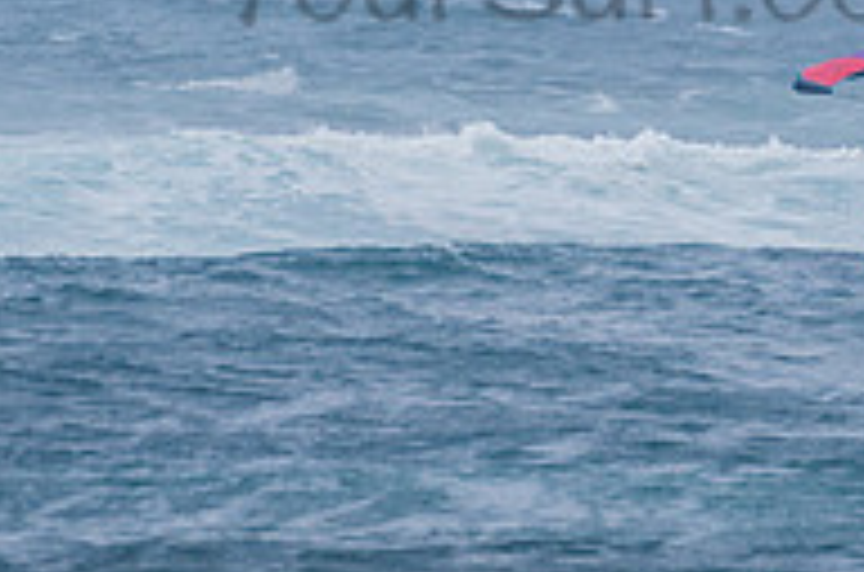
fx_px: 44386
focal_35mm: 1854
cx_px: 838
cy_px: 105
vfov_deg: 0.7
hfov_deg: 1.1
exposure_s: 1/2000
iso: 200
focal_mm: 500
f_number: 5.6
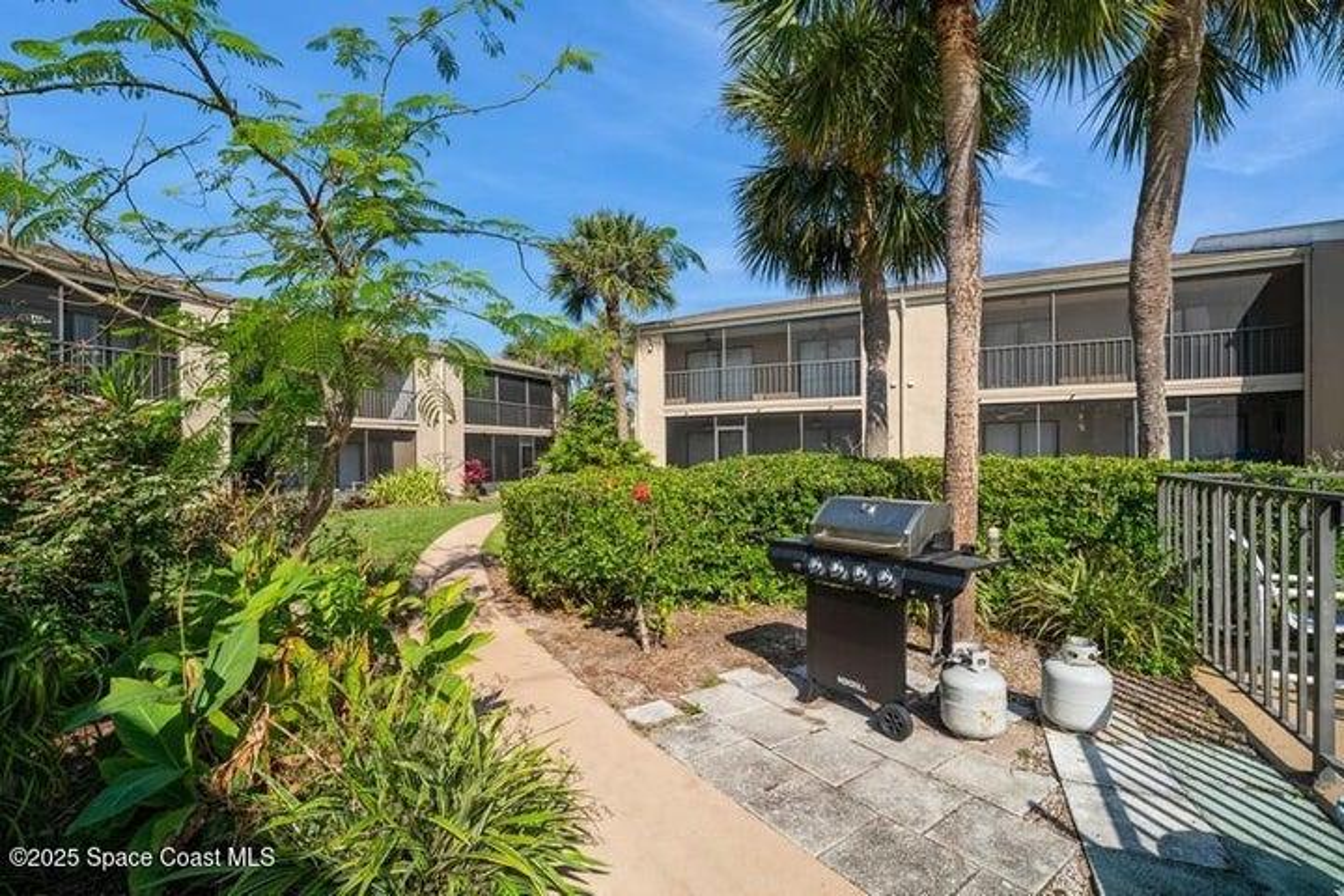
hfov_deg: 100.4
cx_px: 672
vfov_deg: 77.3
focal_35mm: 15
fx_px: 560
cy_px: 448
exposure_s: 1/400
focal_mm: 15
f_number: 8
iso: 200
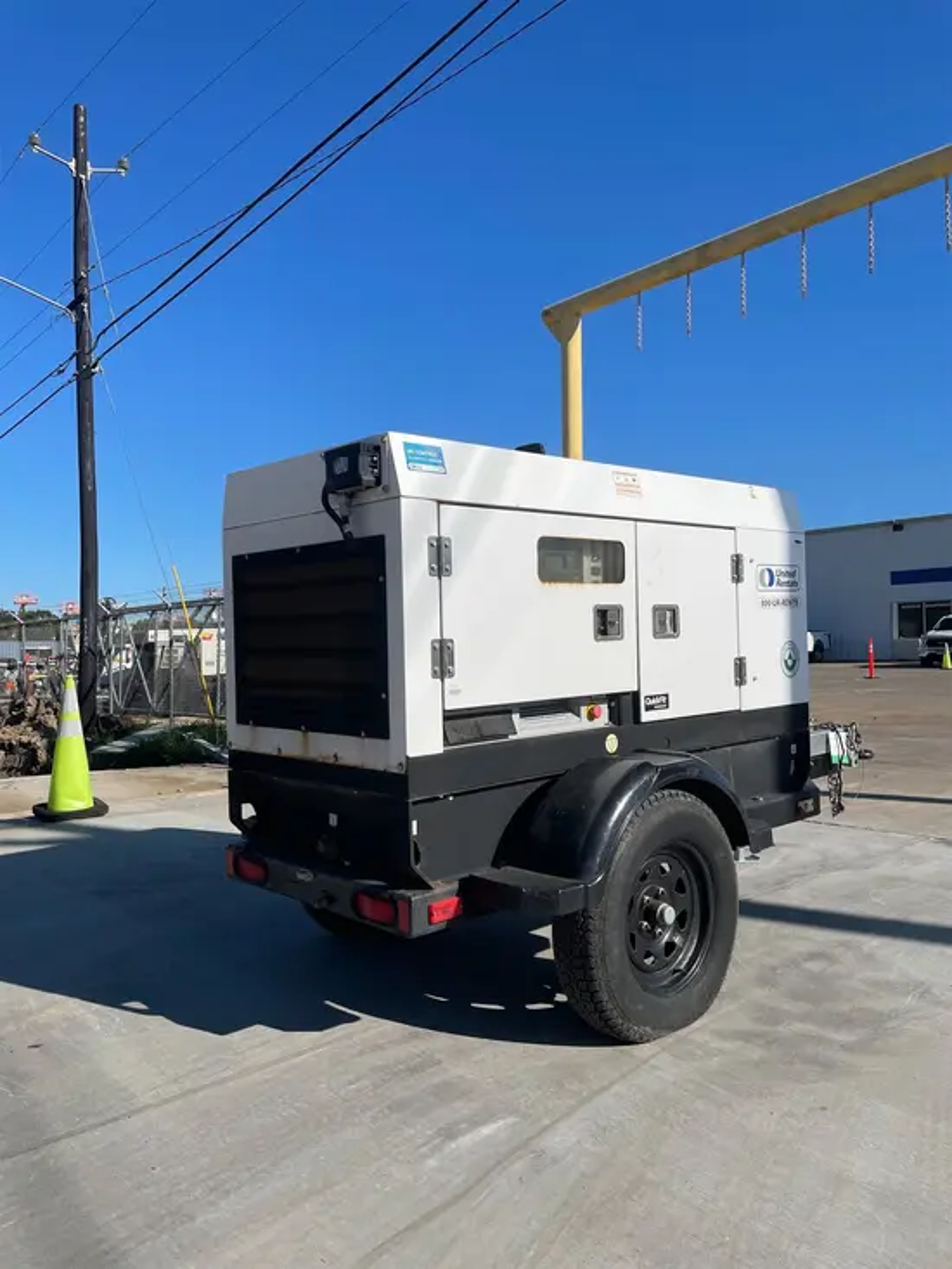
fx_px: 953
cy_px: 634
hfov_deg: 53.1
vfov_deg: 67.3
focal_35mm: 26
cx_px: 476
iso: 50
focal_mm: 4.2
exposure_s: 1/9091
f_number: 1.6
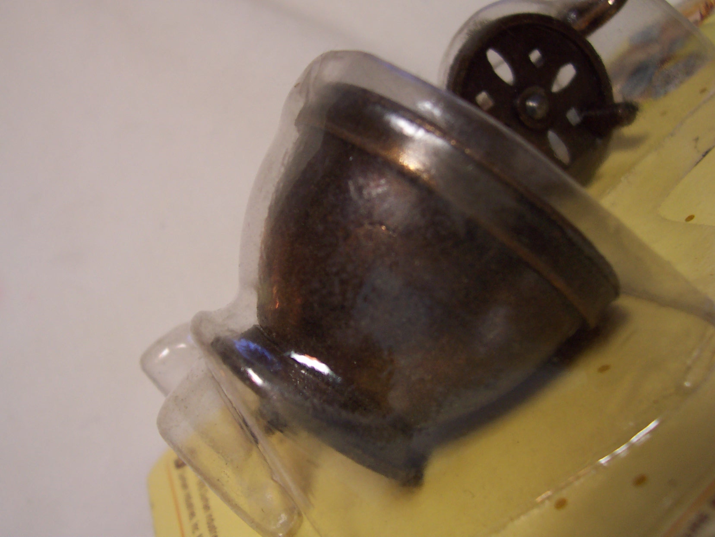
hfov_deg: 50.1
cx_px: 358
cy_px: 268
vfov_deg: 38.7
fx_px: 764
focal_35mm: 37
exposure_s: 1/30
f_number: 2.8
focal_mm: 5.6
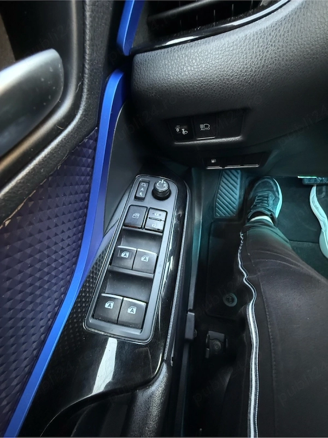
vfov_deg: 102.1
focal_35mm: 14
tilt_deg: -53.6
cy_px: 219
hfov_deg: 85.7
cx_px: 164
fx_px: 177
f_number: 2.2
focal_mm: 2.22
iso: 1250
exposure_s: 1/40
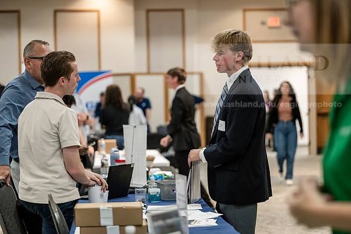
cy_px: 117
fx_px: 917
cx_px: 176
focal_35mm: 94
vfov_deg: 14.6
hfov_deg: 21.7
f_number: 2.8
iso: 2500
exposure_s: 1/200
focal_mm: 94
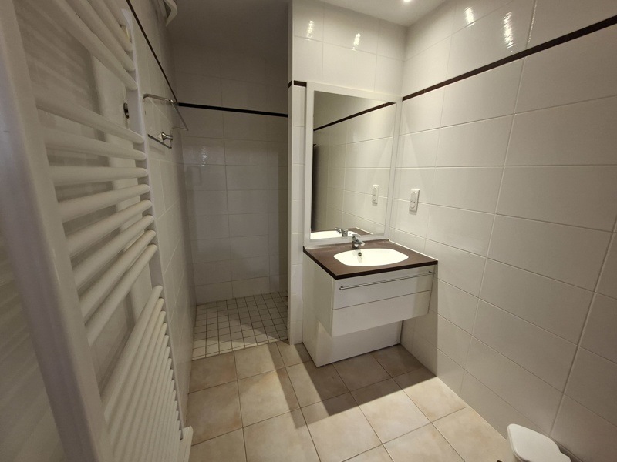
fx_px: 232
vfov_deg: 89.9
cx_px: 308
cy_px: 231
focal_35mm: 13
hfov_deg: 106.2
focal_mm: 1.74
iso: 200
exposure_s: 1/25
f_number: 2.2
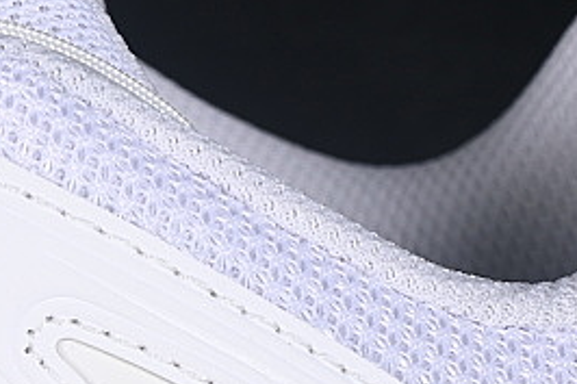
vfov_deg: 4.5
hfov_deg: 6.7
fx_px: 4885
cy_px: 623
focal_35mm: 305
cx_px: -176
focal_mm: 50
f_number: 7.1
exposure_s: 1/80
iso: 160
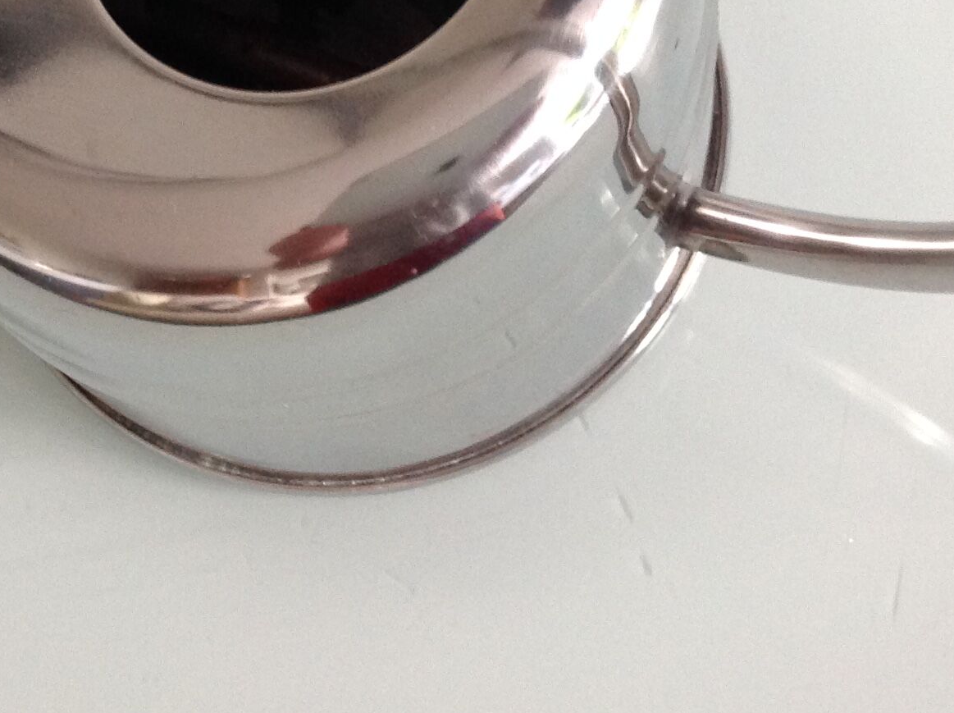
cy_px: -11
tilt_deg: -61.7
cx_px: 112
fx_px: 2147
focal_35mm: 78
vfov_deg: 18.3
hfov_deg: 24.4
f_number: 2.4
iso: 160
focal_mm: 4.28
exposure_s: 1/15
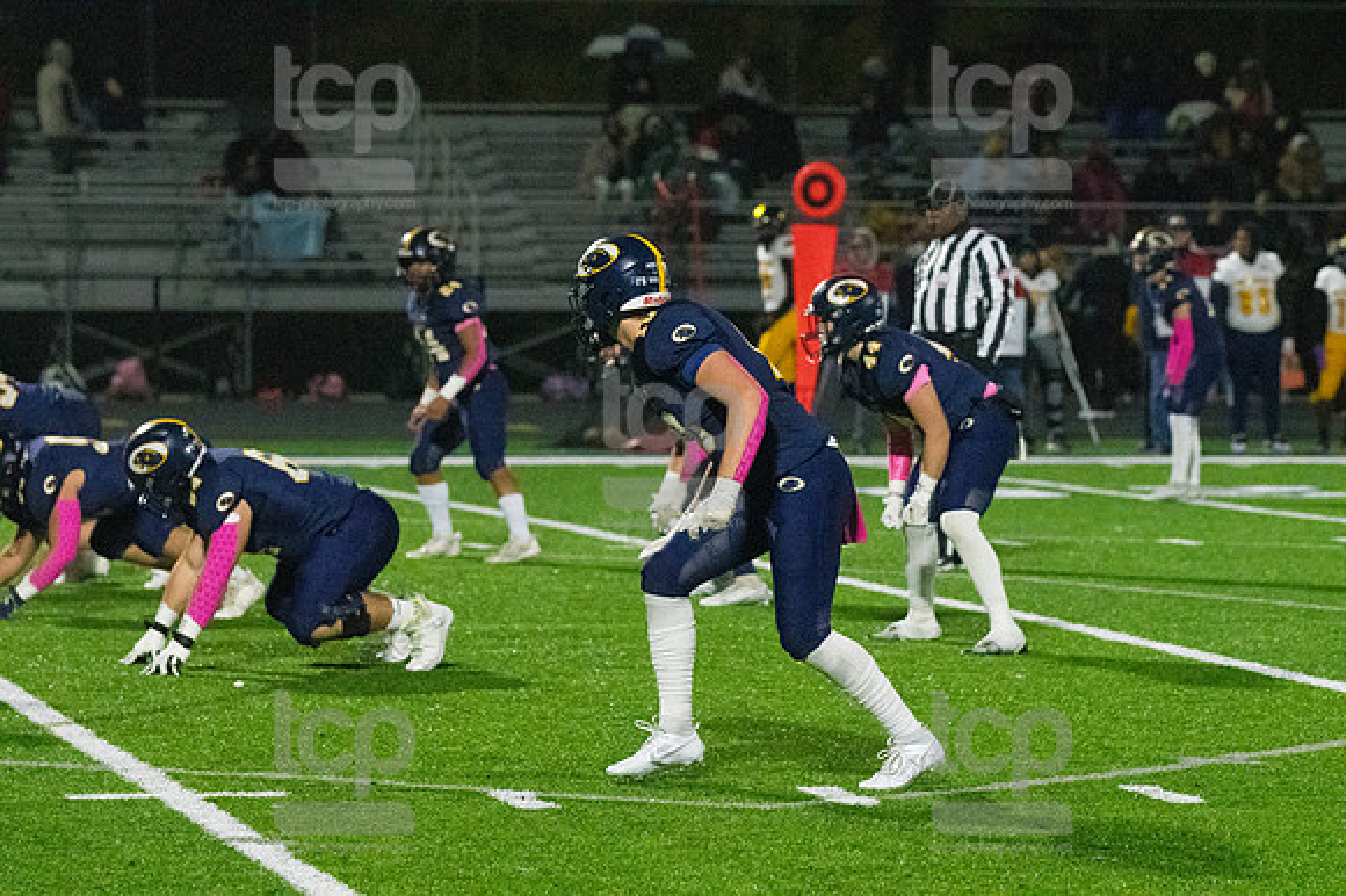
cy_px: 448
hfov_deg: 10.6
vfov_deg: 7.0
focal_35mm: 195
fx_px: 7286
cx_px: 673
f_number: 4
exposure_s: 1/1600
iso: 8000
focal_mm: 130
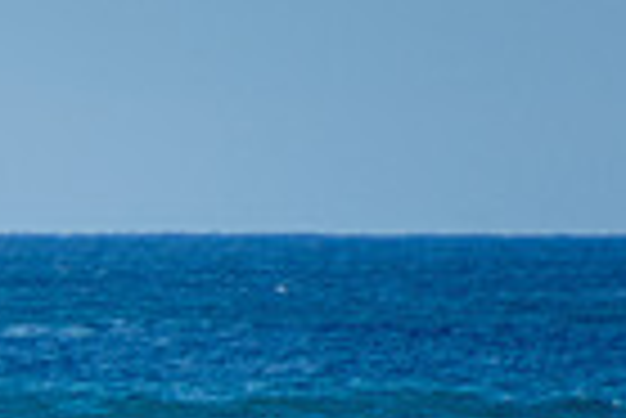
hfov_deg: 0.8
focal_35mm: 2576
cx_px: -640
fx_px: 44840
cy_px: 703
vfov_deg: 0.5
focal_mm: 400
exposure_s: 1/2000
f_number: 5.6
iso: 360
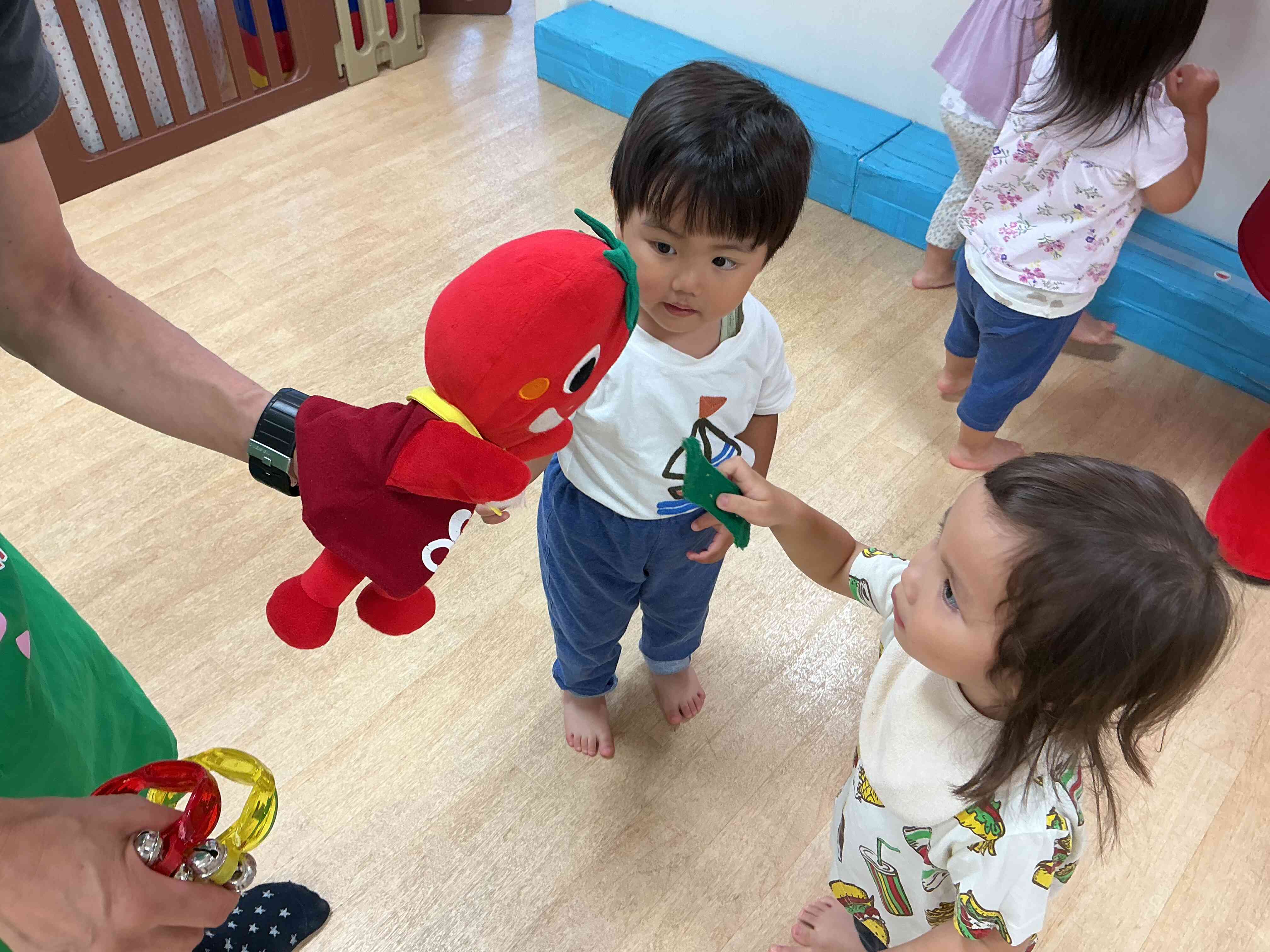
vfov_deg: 48.2
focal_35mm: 29
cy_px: 476
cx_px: 635
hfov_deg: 61.7
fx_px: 1064
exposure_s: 1/60
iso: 32
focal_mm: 3
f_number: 1.8
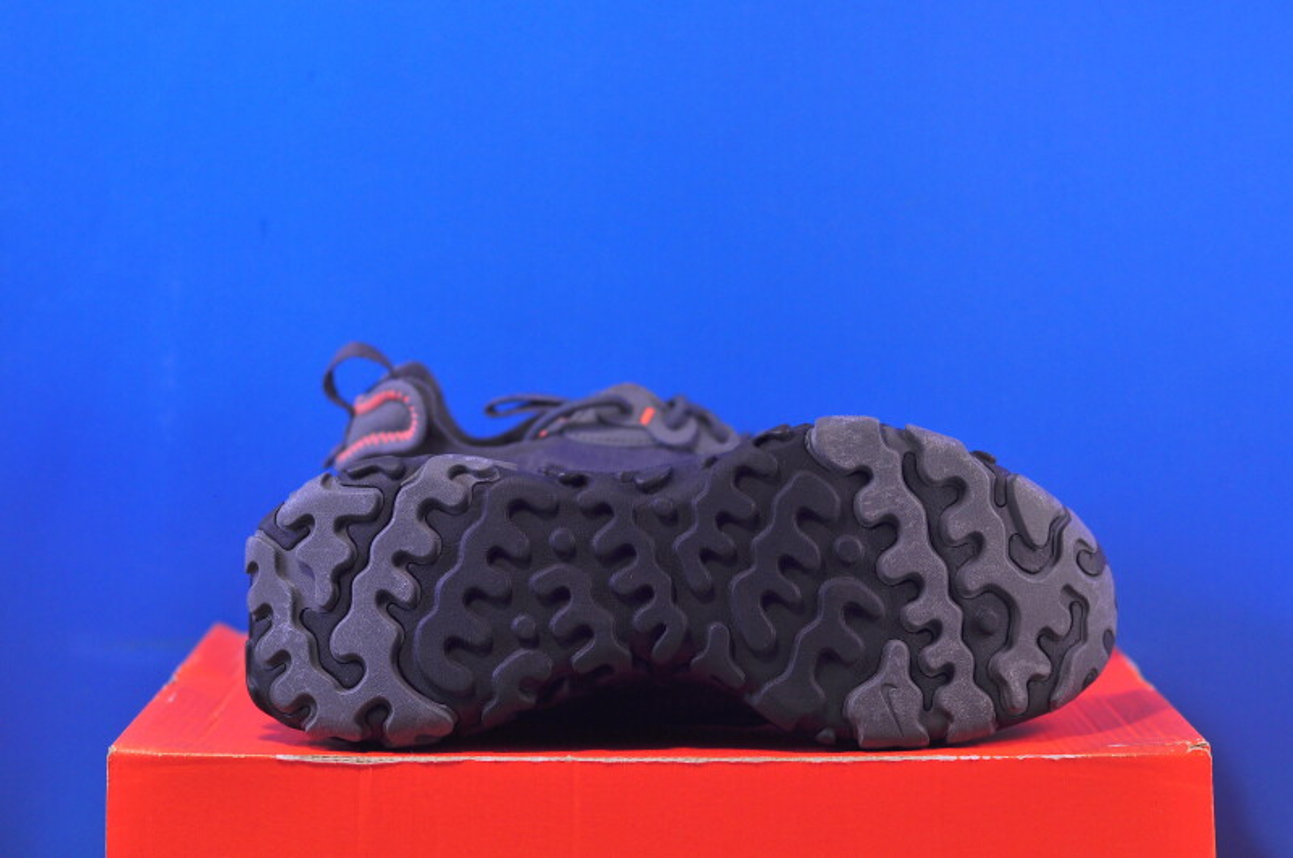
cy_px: 429
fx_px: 2690
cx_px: 646
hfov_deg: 27.0
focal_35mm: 75
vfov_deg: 18.1
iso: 250
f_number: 3.2
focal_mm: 50
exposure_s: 1/250
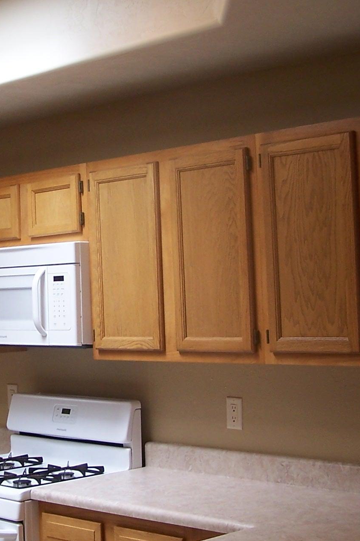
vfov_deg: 28.0
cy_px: 307
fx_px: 1080
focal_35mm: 72
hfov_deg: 18.7
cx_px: 60
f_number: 2.8
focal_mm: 6.3
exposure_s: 1/45
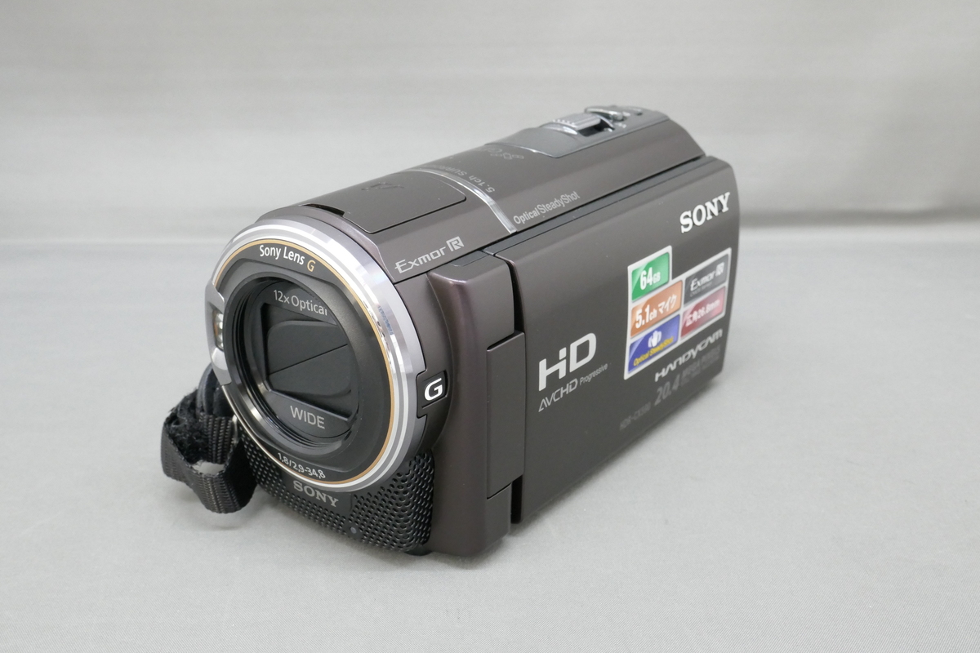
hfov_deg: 48.5
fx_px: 1089
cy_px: 326
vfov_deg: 33.4
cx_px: 490
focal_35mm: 40
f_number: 8
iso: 1600
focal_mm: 14.6
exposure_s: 1/20
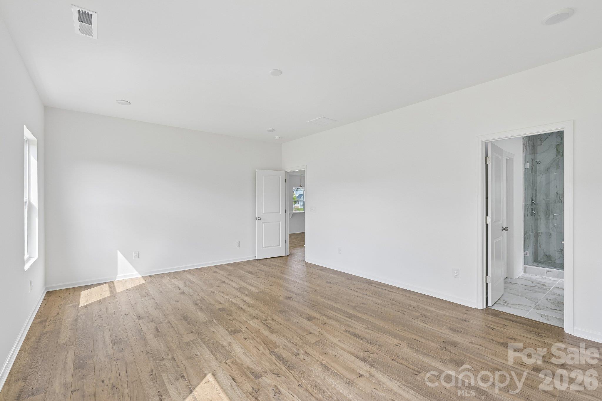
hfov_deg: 96.7
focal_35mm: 16
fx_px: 268
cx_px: 301
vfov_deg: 73.7
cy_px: 200
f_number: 8
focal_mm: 16
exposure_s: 1/15
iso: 160
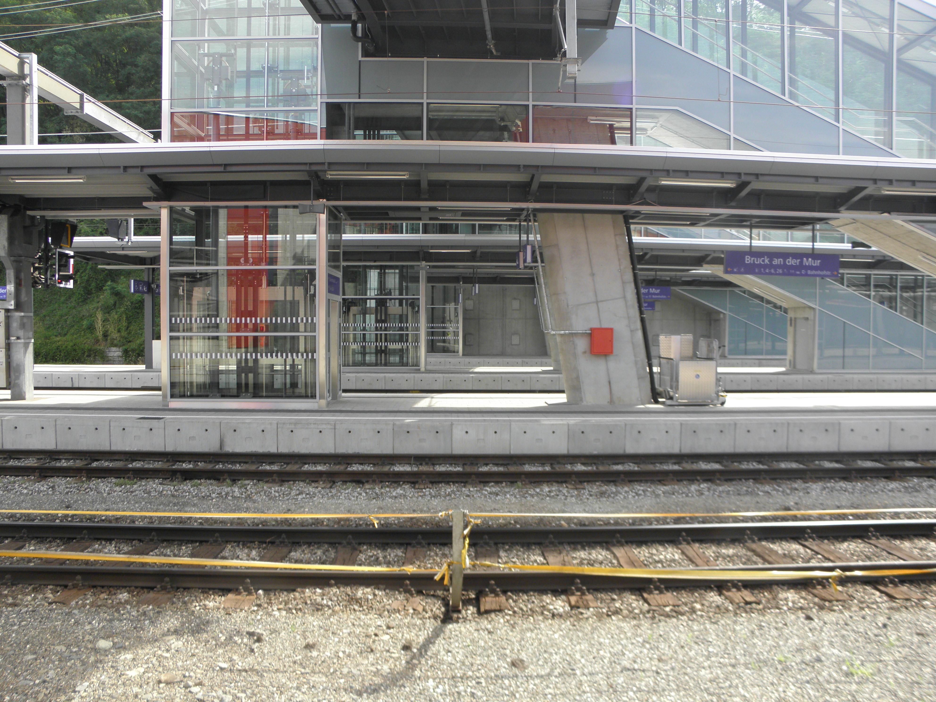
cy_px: 351
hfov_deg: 63.4
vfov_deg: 49.7
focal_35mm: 28
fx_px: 757
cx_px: 468
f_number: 3.5
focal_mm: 5
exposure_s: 1/160
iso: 100
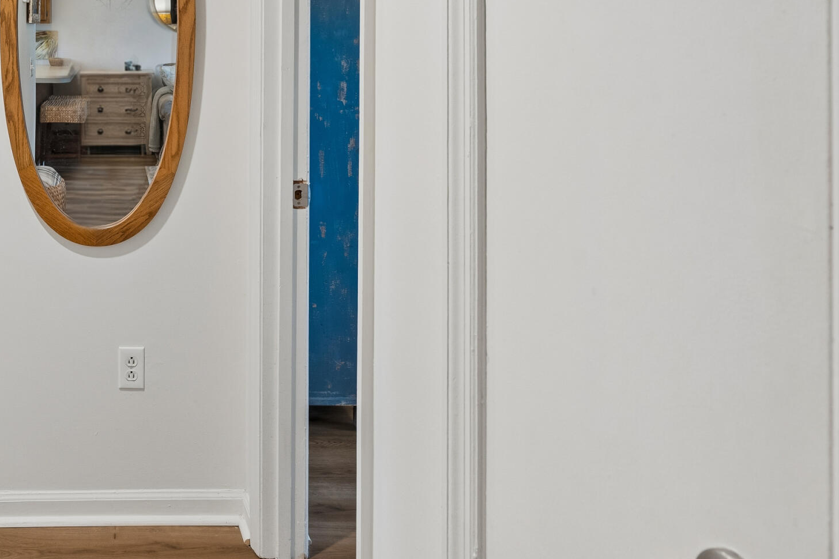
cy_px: 58
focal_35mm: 33
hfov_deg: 51.2
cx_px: 99
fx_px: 769
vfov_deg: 37.4
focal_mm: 16
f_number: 8
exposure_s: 1/8
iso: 400
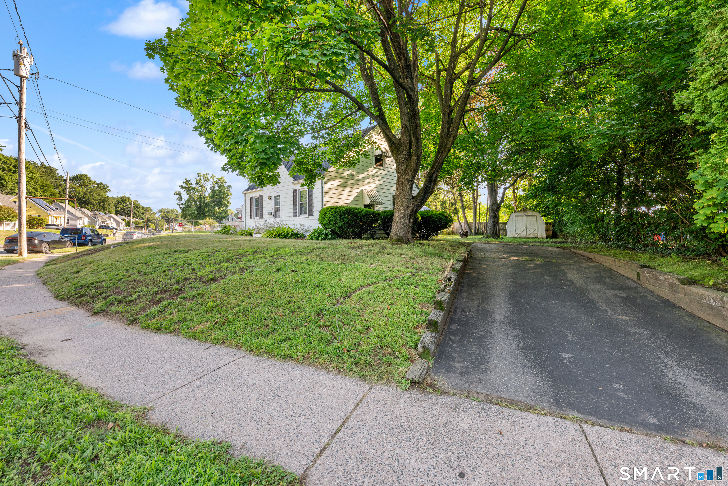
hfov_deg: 104.3
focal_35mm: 14
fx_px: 283
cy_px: 243
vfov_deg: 81.2
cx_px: 364
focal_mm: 14
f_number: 8
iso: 250
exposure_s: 1/100
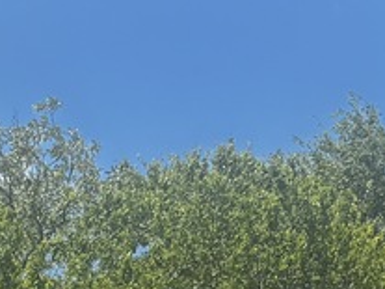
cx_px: 175
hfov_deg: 10.9
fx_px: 2012
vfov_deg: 7.5
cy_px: 764
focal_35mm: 181
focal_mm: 5.96
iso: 50
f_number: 1.6
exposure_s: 1/1845
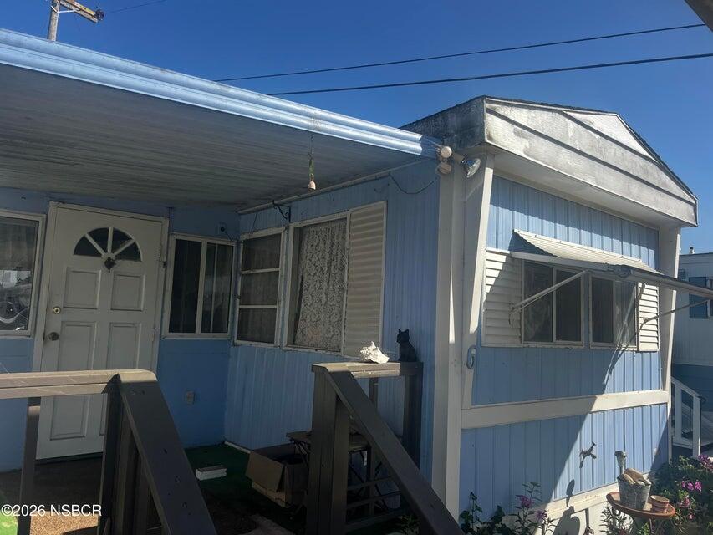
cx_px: 356
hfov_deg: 67.3
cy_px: 268
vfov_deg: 53.1
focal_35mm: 26
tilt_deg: +4.1
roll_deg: -1.4
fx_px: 536
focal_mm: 5.7
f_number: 1.5
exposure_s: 1/2762
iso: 50
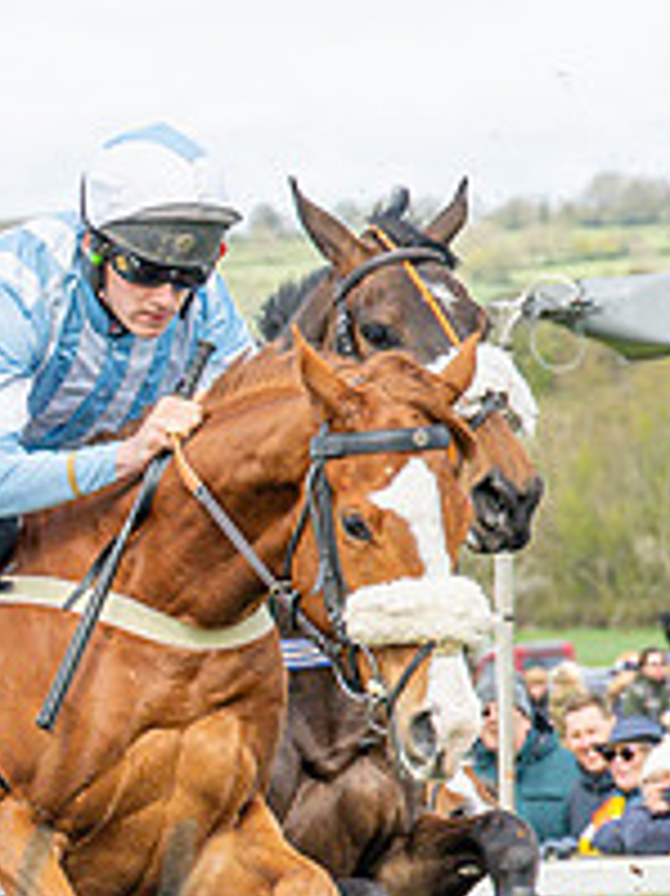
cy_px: 845
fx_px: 9559
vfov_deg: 5.4
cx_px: -135
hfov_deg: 4.0
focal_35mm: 370
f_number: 4.5
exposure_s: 1/1250
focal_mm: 70
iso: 400
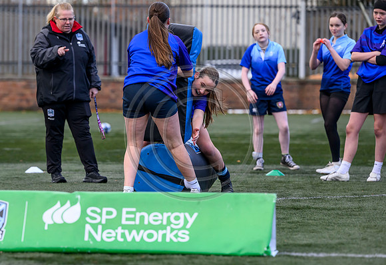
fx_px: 2210
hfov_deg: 10.0
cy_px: 156
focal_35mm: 204
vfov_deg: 6.9
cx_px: 152
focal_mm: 170
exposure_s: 1/1600
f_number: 4
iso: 1600
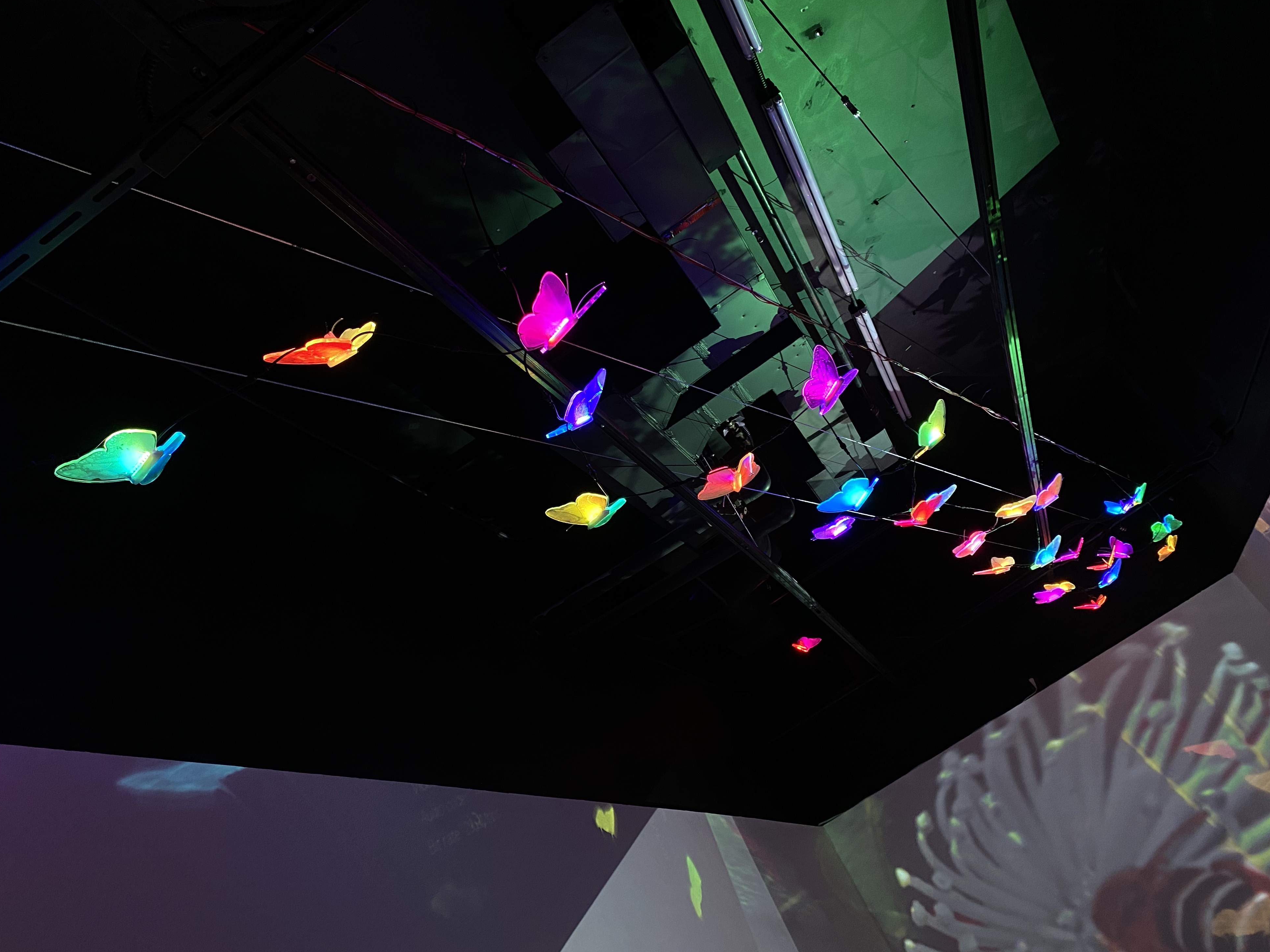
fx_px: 991
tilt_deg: +29.0
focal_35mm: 27
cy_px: 464
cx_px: 624
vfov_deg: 51.3
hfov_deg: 65.3
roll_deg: +29.9
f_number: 1.8
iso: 100
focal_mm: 4.25
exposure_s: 1/60
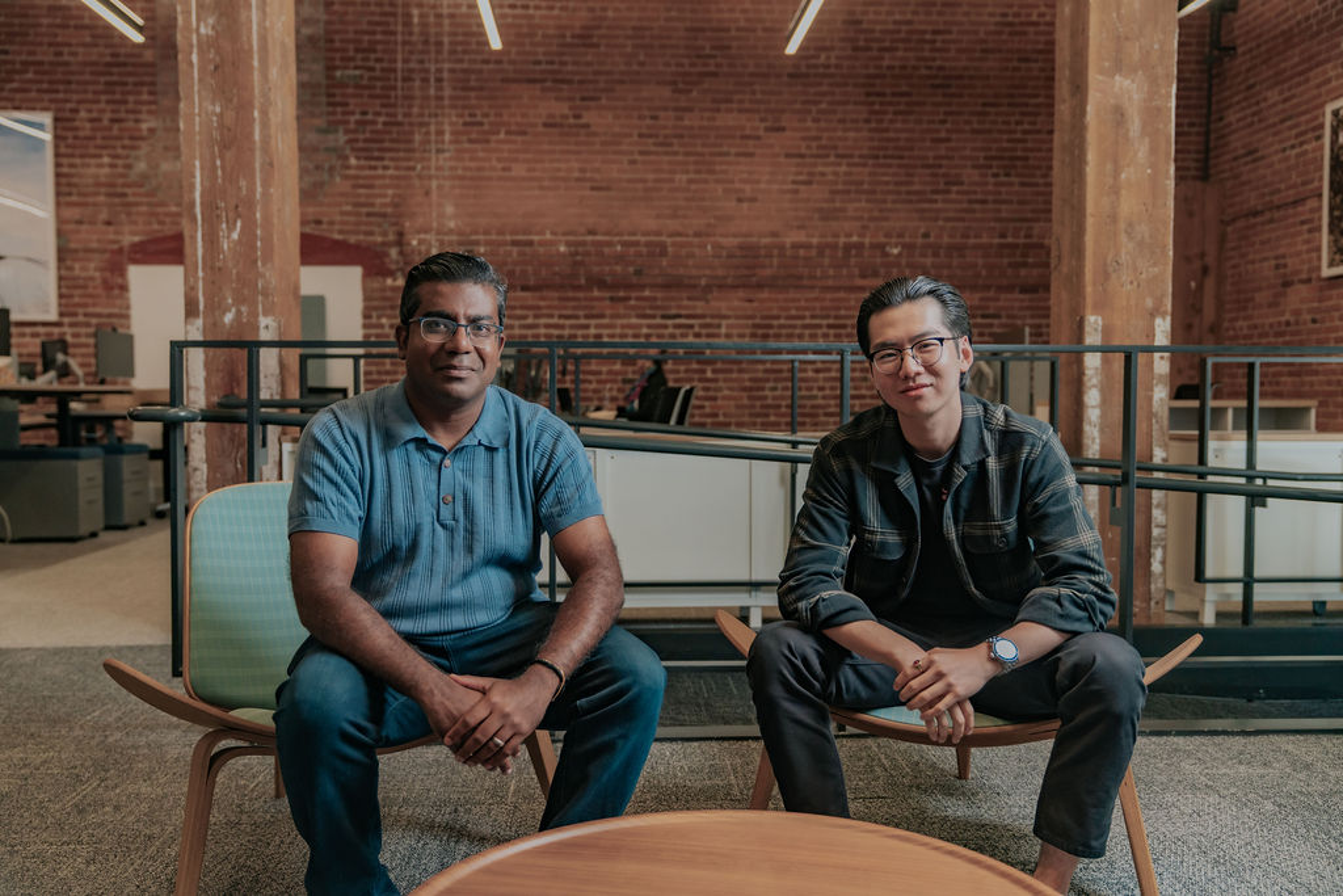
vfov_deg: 41.1
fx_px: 1194
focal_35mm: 32
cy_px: 448
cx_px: 672
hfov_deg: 58.7
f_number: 2.8
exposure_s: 1/400
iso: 800
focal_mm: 32
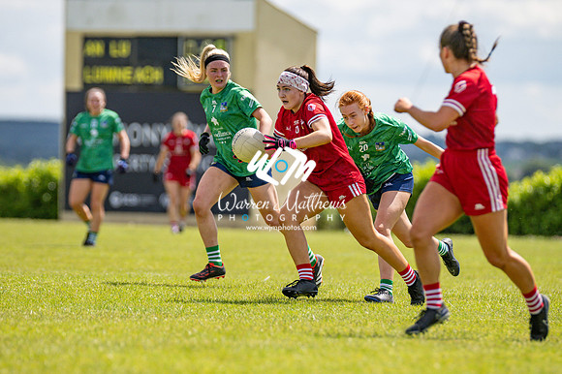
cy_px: 187
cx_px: 281
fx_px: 5617
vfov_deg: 3.8
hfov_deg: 5.7
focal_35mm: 360
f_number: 2.8
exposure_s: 1/6400
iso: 140
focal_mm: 240
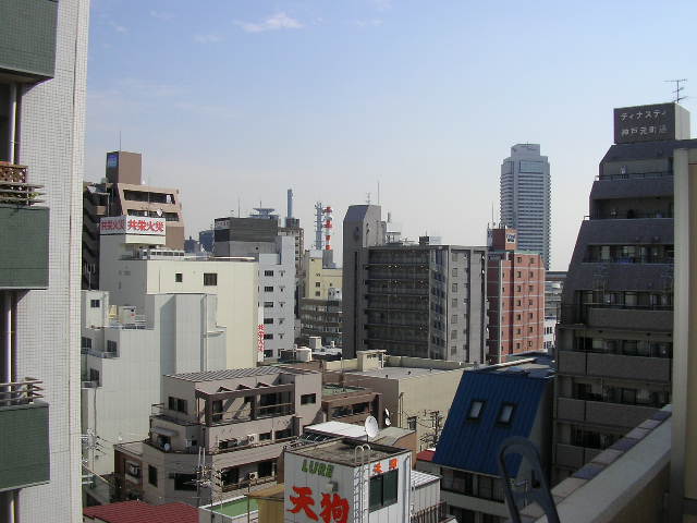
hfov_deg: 49.0
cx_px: 348
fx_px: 765
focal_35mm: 38
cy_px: 262
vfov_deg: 37.7
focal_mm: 5.8
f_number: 4.1
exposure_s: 1/1000
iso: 71
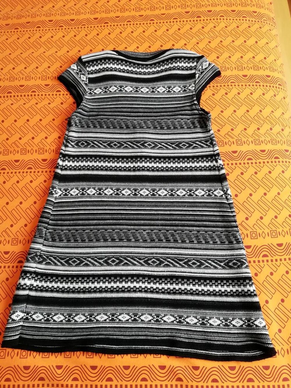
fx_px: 291
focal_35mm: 26
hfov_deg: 53.1
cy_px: 194
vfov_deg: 67.3
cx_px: 146
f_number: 2.2
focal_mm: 3.81
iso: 200
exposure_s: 1/33.3
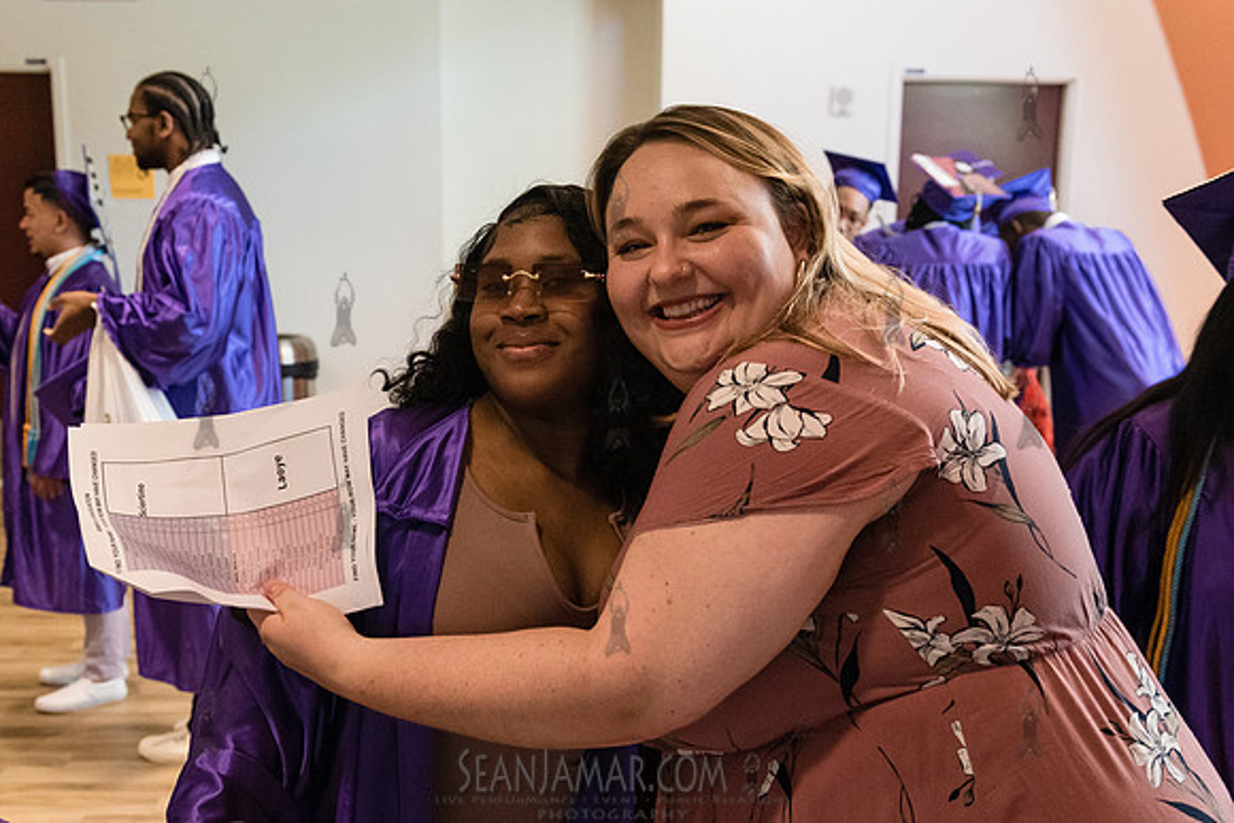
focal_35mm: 42
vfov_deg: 32.1
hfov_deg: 46.7
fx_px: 1429
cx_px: 566
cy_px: 483
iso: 3200
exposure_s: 1/320
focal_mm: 34
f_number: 4.5
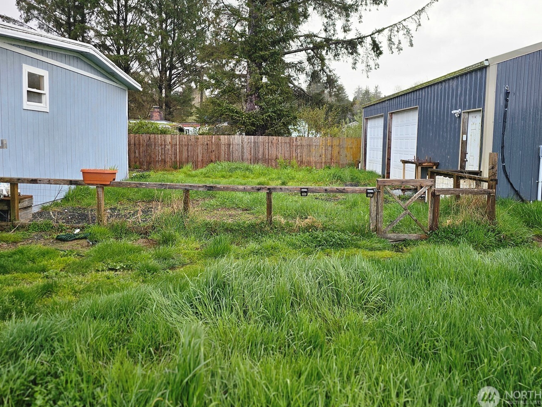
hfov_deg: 63.4
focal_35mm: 28
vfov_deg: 49.5
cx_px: 255
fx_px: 438
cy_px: 166
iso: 10
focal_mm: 6.3
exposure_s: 1/275
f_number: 1.7
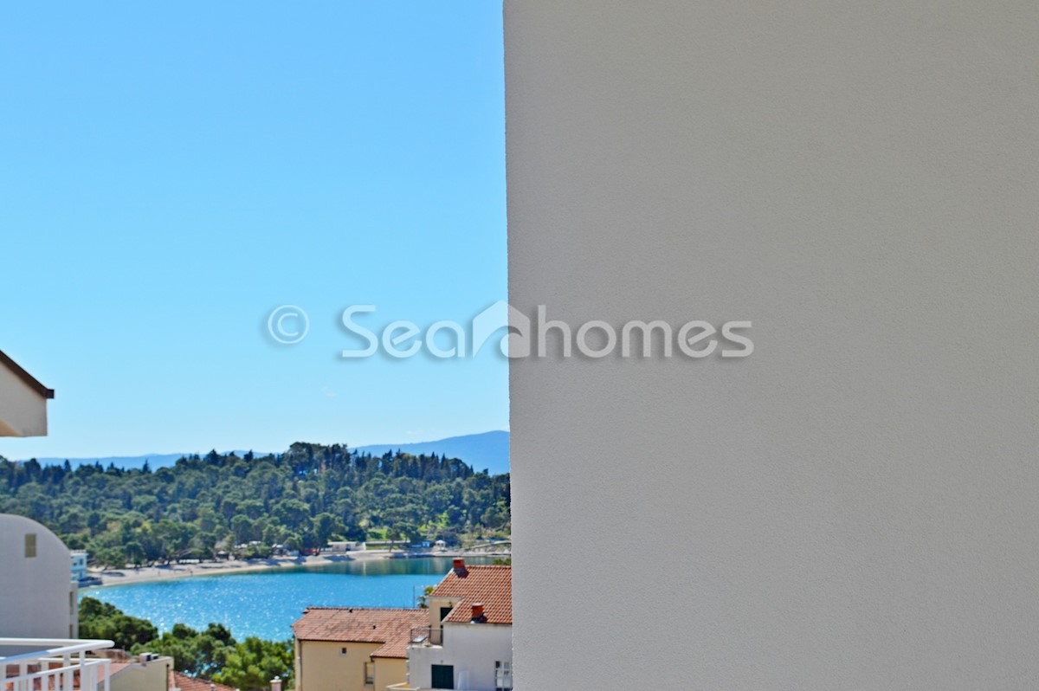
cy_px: 346
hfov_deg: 29.9
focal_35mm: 68
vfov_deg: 20.1
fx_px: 1946
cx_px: 520
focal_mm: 45
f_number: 9
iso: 100
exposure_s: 1/320
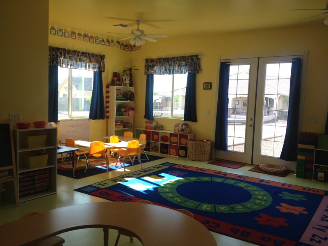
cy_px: 123
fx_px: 332
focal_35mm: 35
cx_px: 164
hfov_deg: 52.6
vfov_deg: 40.7
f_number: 2.4
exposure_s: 1/161
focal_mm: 4.28
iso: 64
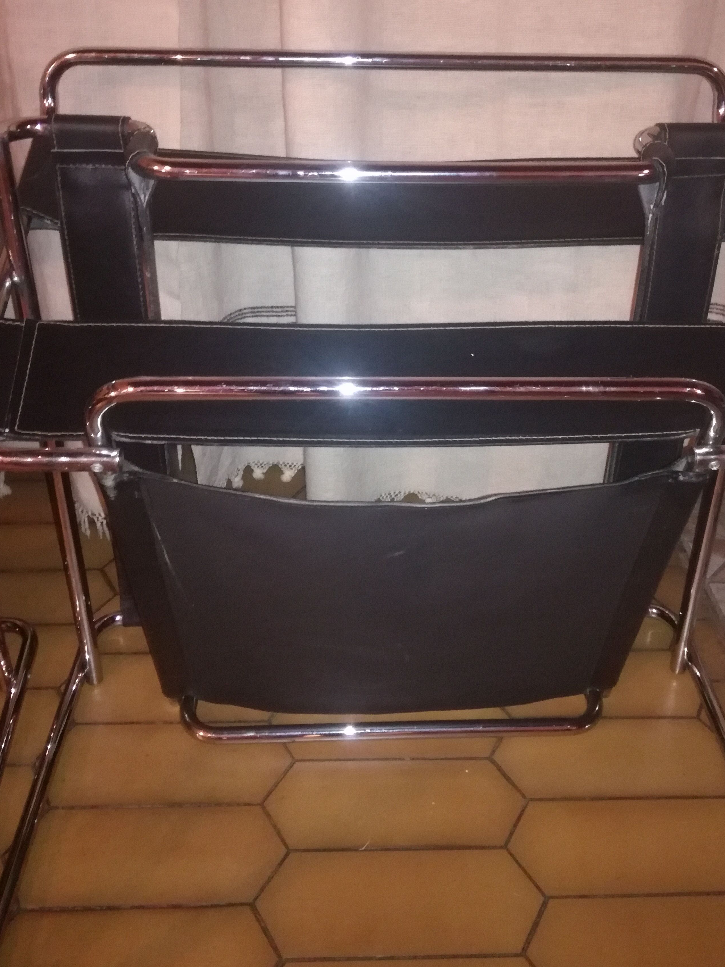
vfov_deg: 55.2
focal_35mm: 33
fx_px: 922
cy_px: 423
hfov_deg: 42.9
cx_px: 399
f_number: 2
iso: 800
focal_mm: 3.79
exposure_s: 1/16.7
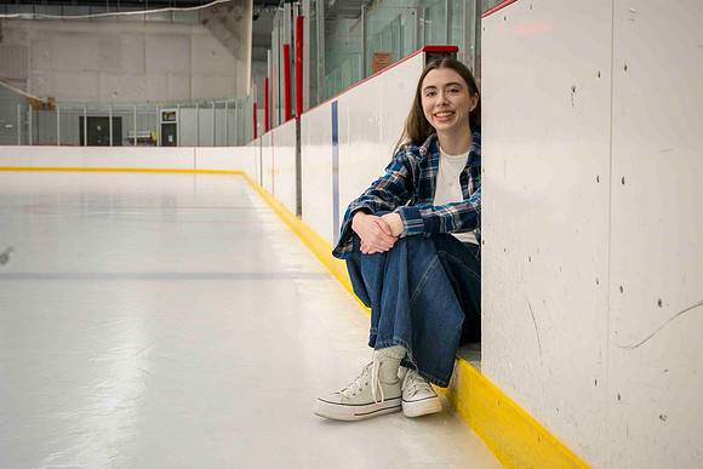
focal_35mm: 52
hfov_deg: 38.3
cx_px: 352
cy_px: 234
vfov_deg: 26.1
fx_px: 1011
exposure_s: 1/250
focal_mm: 51
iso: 3200
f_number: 8
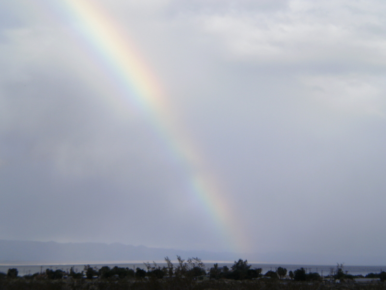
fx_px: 1160
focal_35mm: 104
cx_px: 193
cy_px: 145
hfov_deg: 18.9
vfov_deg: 14.2
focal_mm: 17.3
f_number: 5.7
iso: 100
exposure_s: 1/320
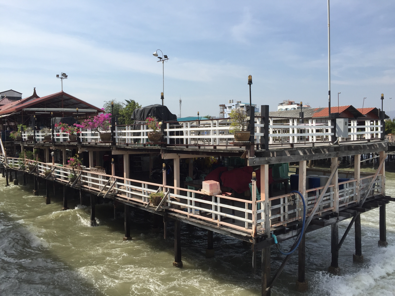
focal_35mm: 29
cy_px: 148
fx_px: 331
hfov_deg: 61.7
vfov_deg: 48.2
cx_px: 198
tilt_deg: -2.0
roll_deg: +1.1
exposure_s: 1/2198
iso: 32
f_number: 2.2
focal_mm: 4.15
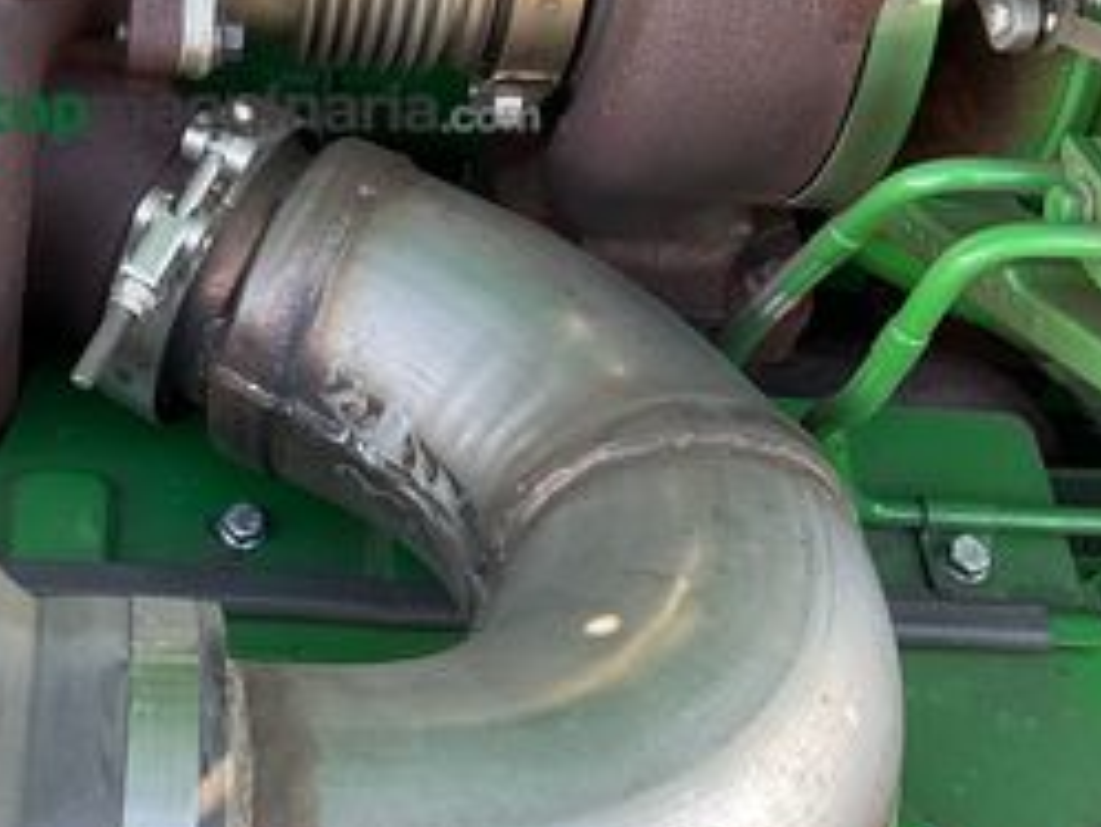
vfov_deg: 22.5
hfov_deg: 29.5
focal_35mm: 64
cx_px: 210
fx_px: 2037
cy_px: 106
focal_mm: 3
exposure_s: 1/120
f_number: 1.8
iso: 50
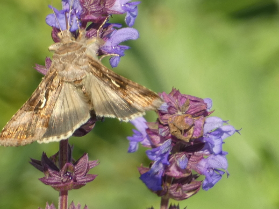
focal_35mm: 670
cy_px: 75
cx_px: 120
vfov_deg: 2.2
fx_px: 5401
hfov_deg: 3.0
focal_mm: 84
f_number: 5.6
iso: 80
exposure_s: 1/100
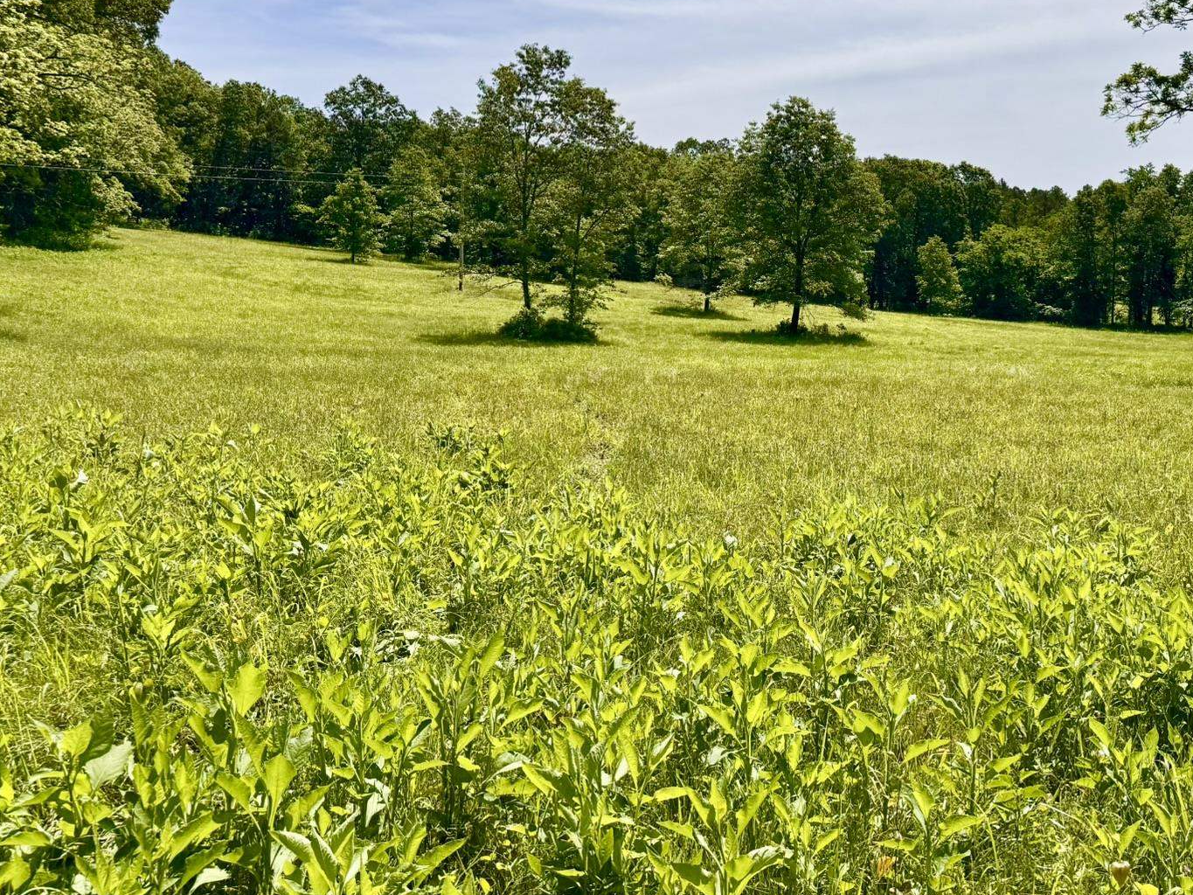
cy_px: 283
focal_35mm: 36
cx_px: 797
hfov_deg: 50.4
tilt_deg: +0.6
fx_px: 1241
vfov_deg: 39.1
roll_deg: -0.9
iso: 80
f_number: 1.78
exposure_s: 1/9009
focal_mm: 6.76
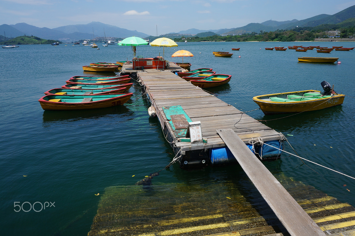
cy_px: 118
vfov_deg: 50.3
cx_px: 178
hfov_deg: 70.5
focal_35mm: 26
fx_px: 251
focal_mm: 17
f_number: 13
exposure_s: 1/125
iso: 100
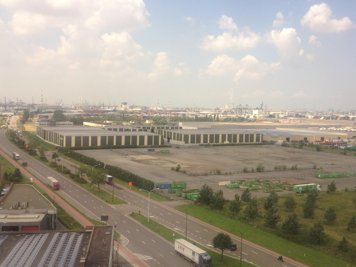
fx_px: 473
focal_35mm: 46
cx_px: 182
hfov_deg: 41.2
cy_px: 126
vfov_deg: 31.5
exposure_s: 1/506
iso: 64
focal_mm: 4.28
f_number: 2.4
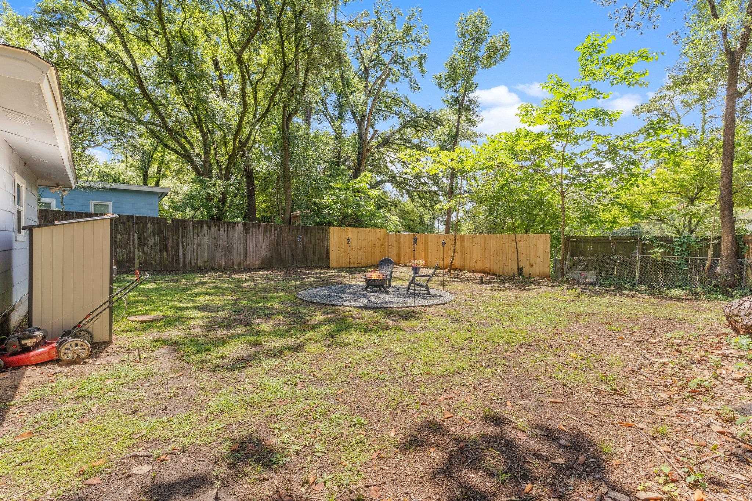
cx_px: 376
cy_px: 250
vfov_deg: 70.4
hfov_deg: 93.3
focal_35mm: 17
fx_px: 355
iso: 100
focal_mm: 17
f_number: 9
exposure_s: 1/8
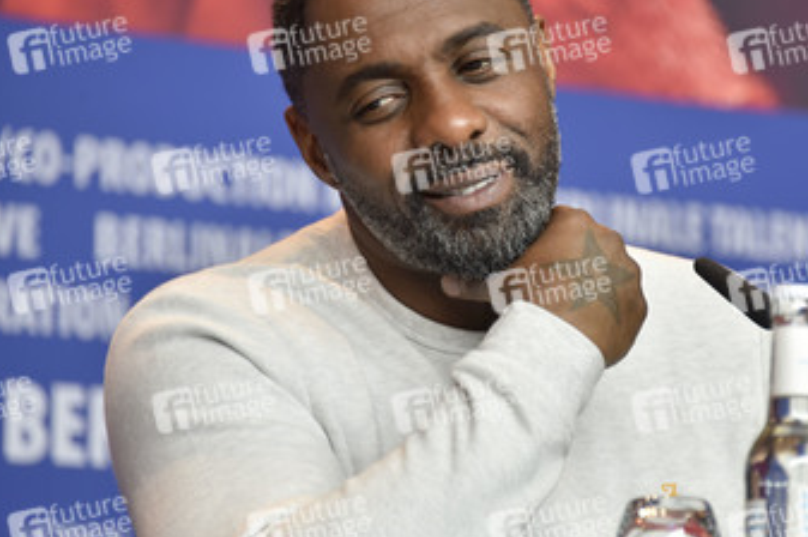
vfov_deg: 3.4
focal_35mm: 402
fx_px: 9014
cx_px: 486
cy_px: 225
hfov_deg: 5.1
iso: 1000
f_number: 5.6
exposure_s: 1/160
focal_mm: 300
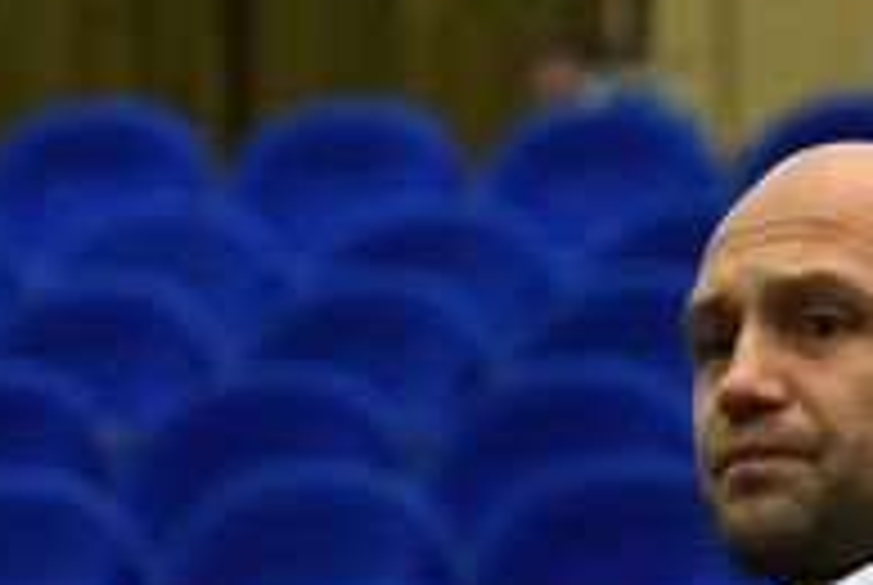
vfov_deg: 3.1
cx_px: 680
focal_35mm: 438
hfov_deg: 4.7
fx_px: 10638
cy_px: 976
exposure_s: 1/100
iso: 2500
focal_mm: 122
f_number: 5.6
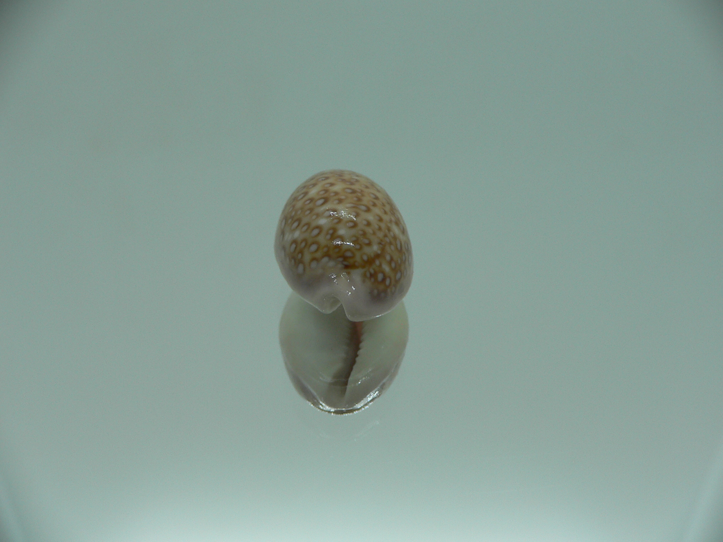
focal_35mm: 35
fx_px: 731
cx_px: 362
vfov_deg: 40.7
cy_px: 271
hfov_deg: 52.6
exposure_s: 1/60
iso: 80
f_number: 2.8
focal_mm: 4.6
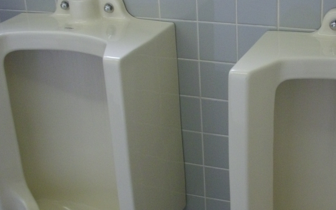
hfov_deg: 31.8
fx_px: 586
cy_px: 125
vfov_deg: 20.3
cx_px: 212
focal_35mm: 64
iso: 200
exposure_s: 1/100
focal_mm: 6.2
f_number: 2.8
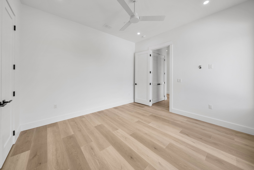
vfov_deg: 90.1
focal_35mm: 12
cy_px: 85
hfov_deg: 112.6
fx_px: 85
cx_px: 127
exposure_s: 1/15
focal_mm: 12
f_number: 7.1
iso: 160
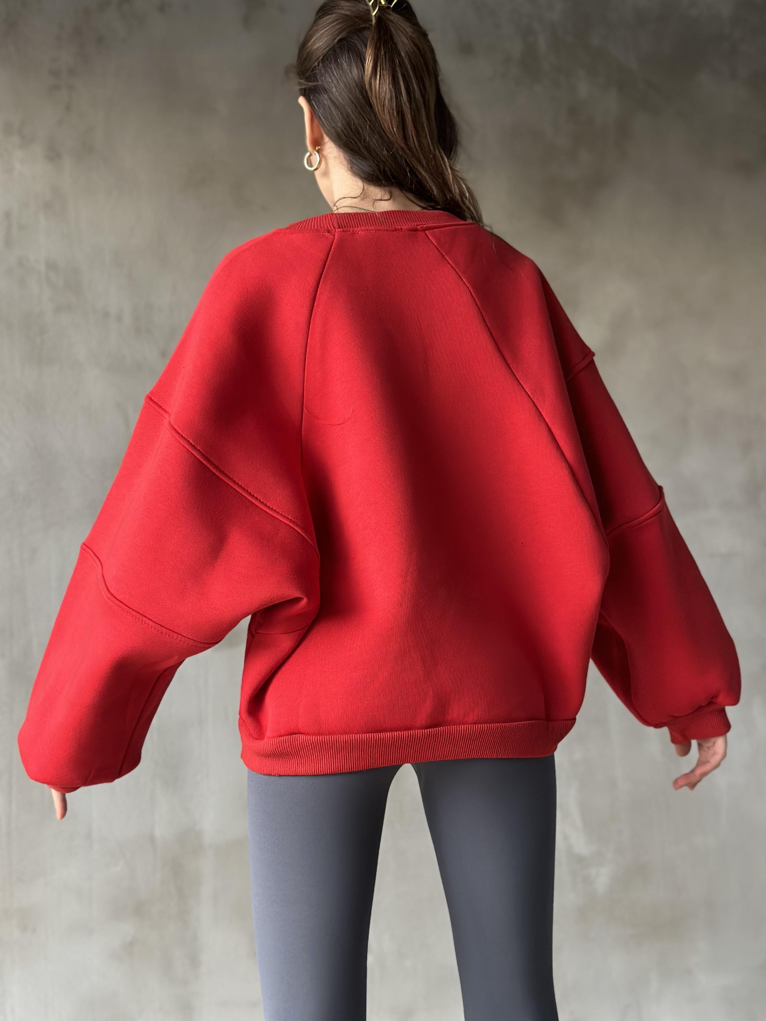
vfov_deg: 39.7
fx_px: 1416
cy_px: 510
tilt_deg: +2.8
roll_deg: +0.6
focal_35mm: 48
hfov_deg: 30.3
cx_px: 383
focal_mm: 6.86
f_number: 1.78
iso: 400
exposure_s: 1/58
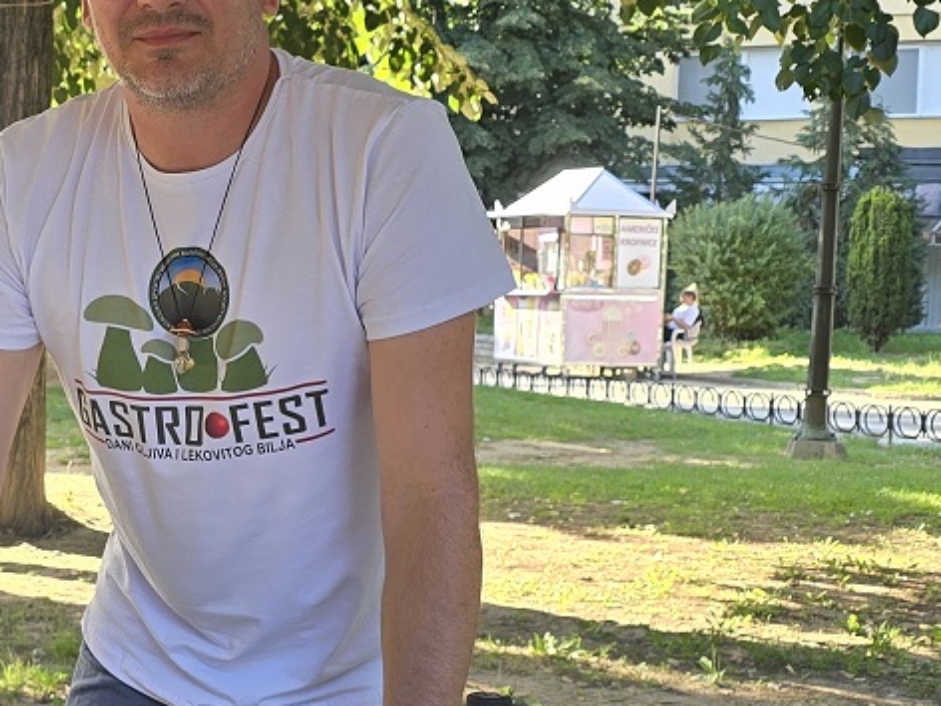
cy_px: 453
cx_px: 245
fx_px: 2120
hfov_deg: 24.8
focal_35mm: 78
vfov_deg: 18.9
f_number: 1.7
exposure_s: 1/180
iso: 32
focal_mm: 6.3
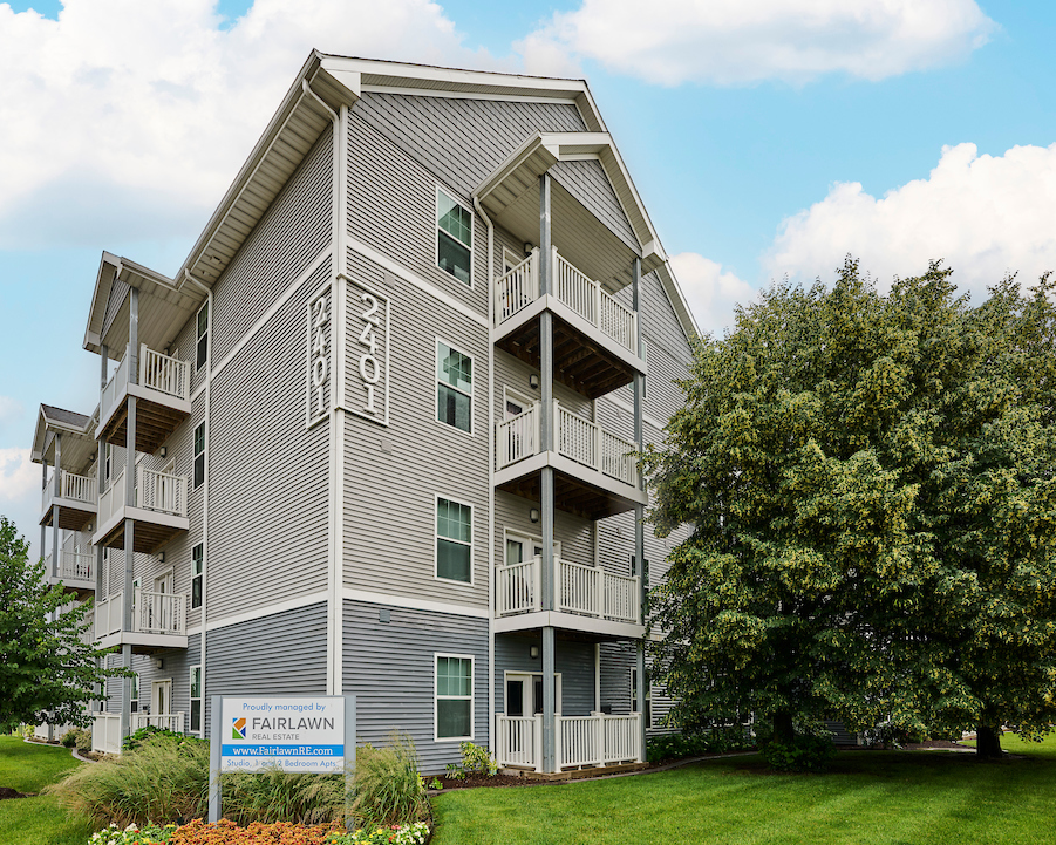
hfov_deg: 80.4
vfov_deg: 68.0
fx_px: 625
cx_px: 524
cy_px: 450
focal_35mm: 20
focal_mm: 16
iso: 64
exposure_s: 1/100
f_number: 6.3
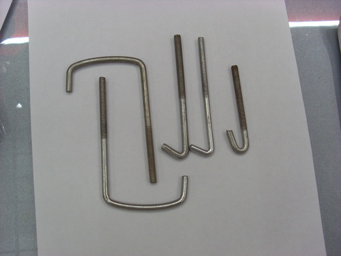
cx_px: 170
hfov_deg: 49.0
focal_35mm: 38
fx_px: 374
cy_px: 128
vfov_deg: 37.7
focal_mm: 6.3
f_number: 3
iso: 100
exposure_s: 1/45
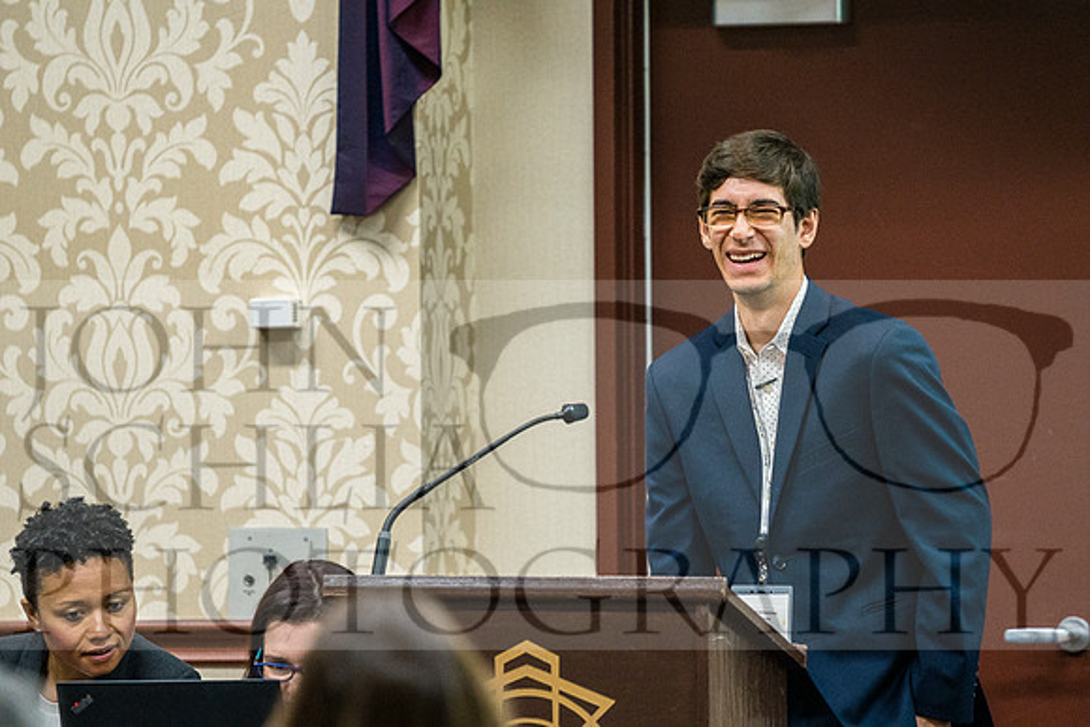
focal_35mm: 300
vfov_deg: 4.6
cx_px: 545
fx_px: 9085
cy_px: 364
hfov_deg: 6.9
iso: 3200
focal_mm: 200
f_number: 3.5
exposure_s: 1/125
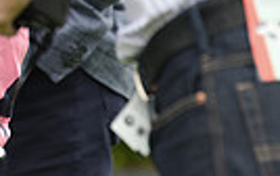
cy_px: -227
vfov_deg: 1.5
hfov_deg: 2.4
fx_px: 6736
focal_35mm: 882
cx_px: -178
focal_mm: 200
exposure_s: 1/400
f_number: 4.5
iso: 800
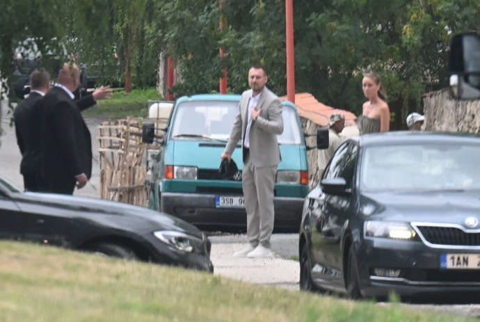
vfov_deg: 4.6
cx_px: 240
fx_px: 4008
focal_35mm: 300
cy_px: 161
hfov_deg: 6.9
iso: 1250
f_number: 9
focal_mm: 200
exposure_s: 1/640
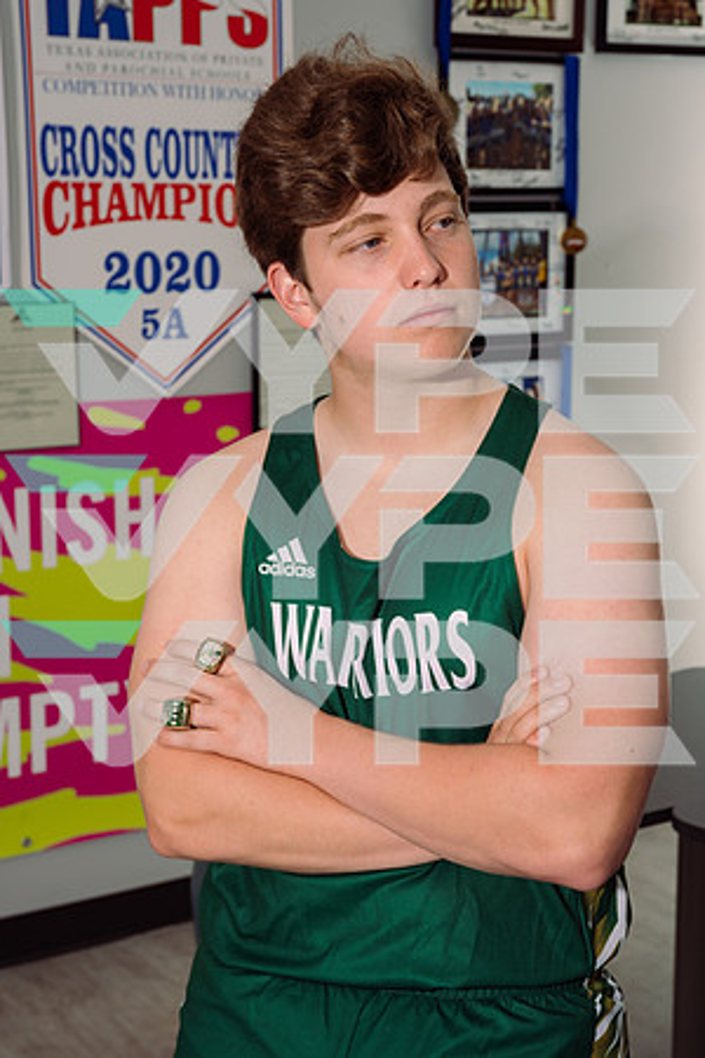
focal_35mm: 63
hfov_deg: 21.6
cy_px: 529
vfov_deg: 31.9
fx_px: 1850
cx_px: 352
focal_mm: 63
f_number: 9
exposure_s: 1/250
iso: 125
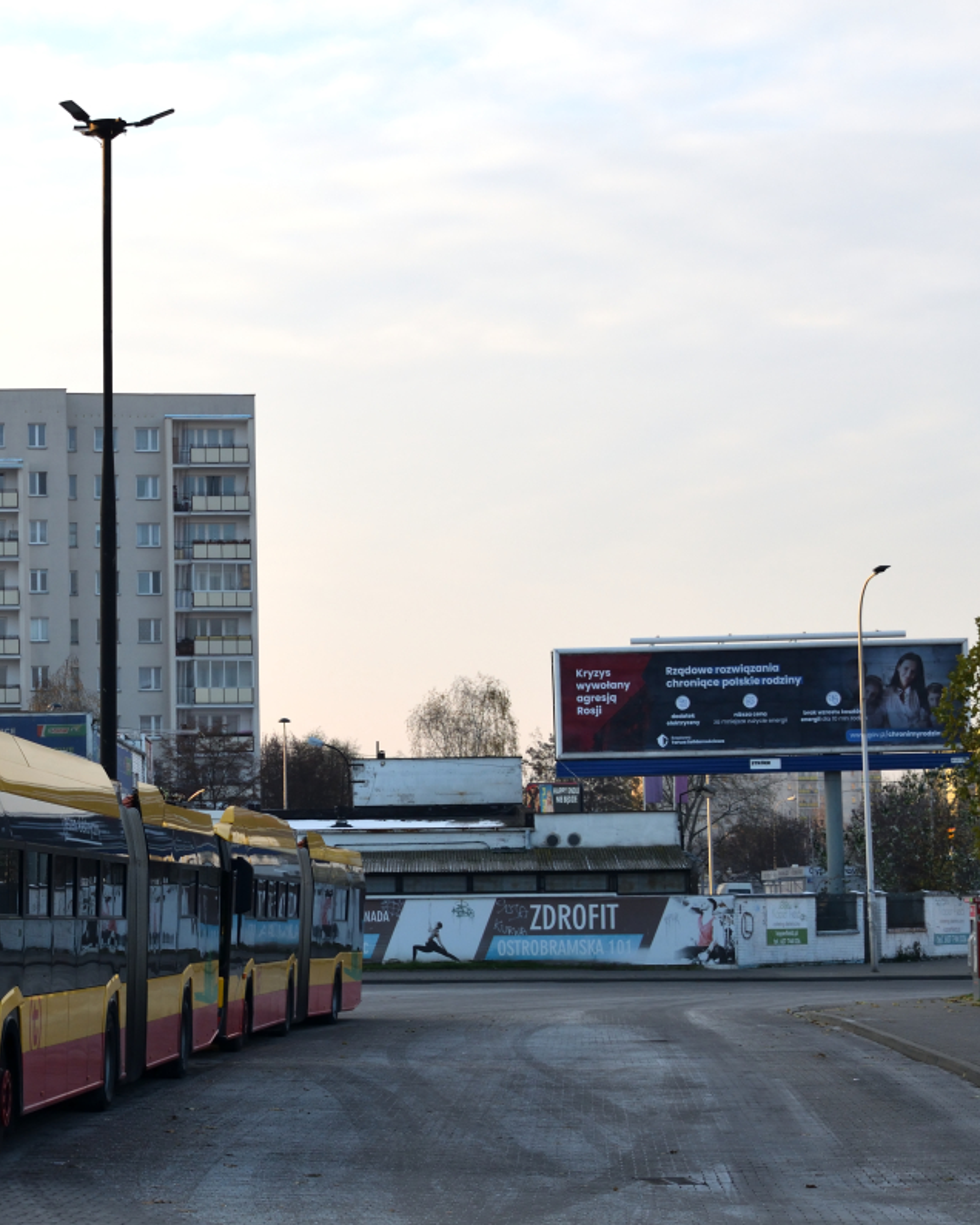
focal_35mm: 85
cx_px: 142
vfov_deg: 22.5
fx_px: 3082
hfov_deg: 17.9
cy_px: 610
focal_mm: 40
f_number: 8
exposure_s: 1/250
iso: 250
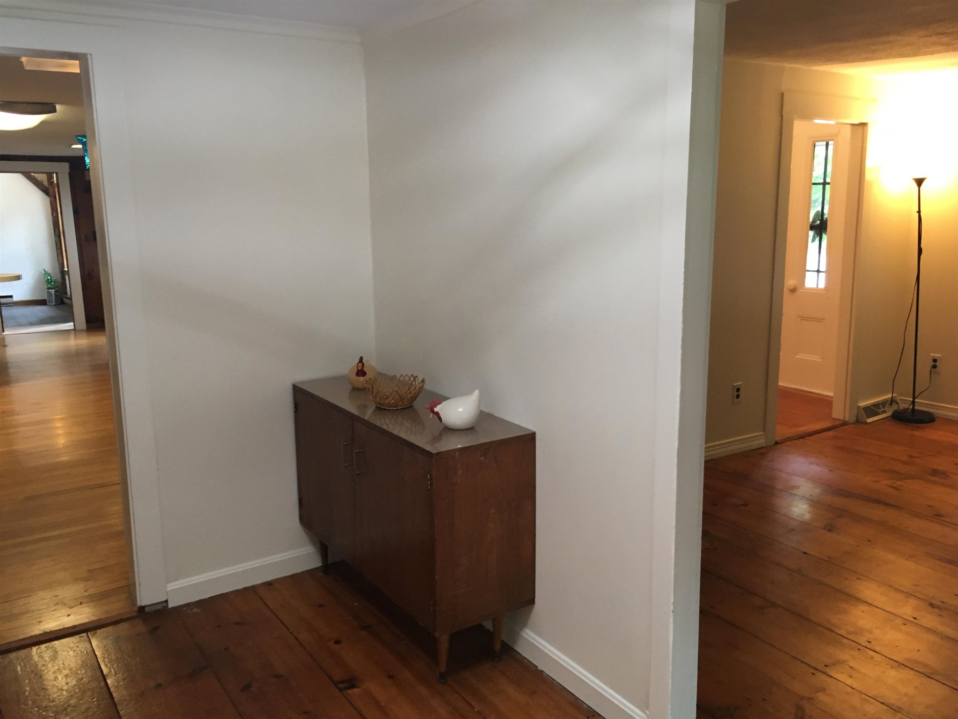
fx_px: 803
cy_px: 360
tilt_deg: -11.7
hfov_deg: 61.7
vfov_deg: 48.2
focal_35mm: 29
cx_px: 479
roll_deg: -0.5
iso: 100
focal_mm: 4.15
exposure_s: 1/30
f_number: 2.2
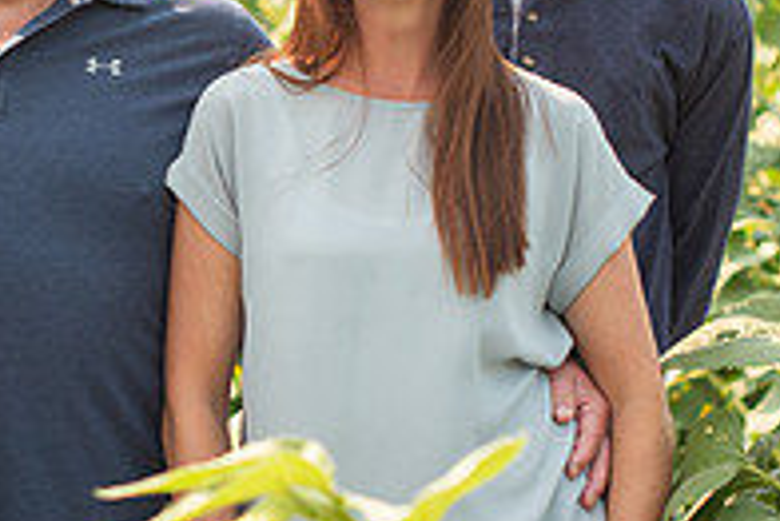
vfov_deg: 9.3
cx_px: 92
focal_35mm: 148
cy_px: 201
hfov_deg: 13.7
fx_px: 3209
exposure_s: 1/1250
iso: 200
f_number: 2.8
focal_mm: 50
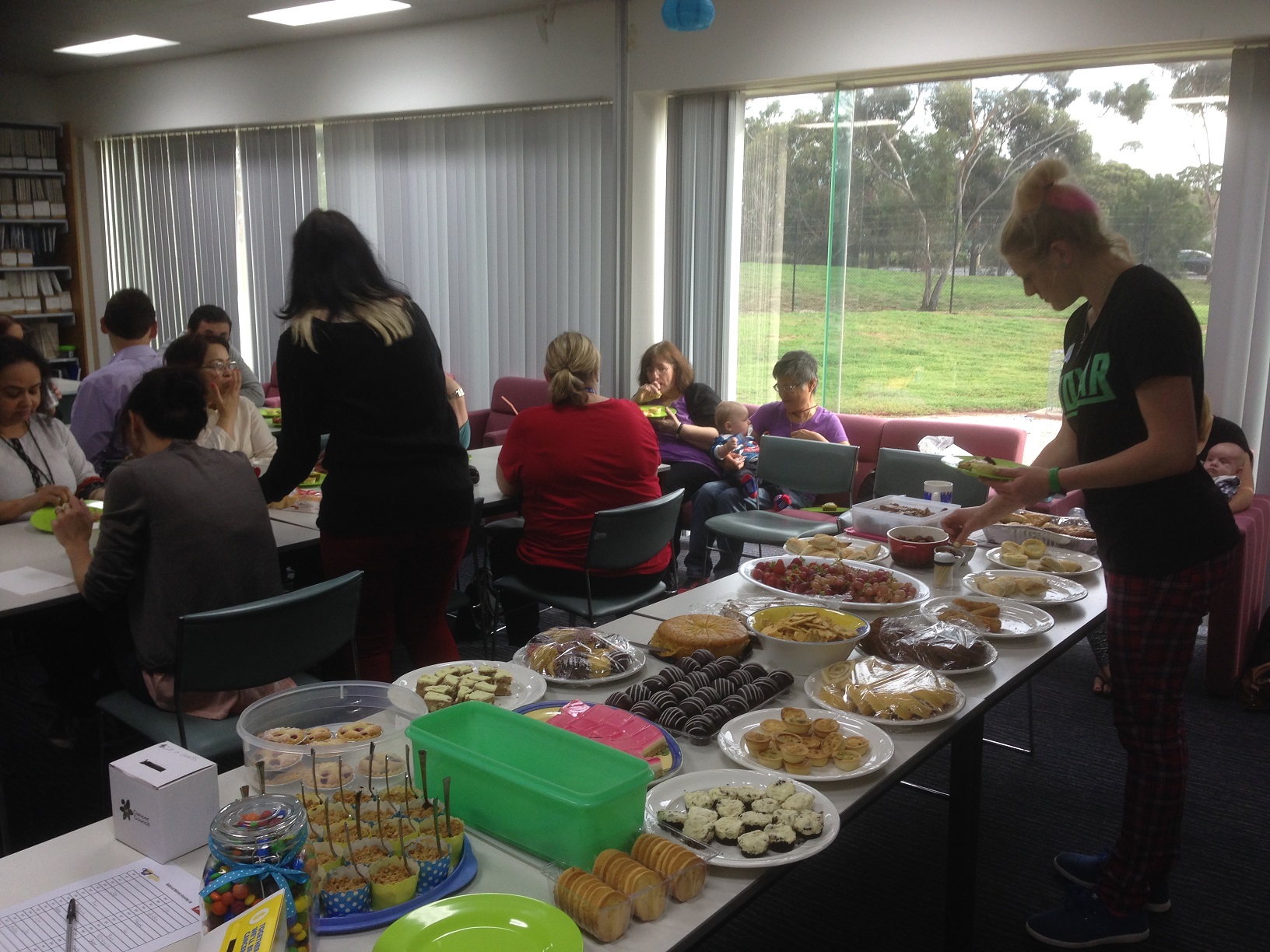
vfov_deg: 42.9
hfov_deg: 55.4
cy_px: 476
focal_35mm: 33
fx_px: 1211
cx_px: 635
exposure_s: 1/40
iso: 64
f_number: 2.4
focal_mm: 4.12
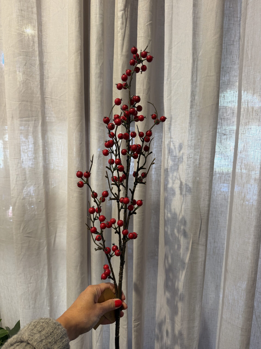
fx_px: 241
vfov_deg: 71.6
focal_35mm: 24
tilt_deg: -7.5
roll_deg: -1.5
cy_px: 174
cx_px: 130
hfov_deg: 56.8
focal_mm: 6.76
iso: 125
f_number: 1.78
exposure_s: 1/50
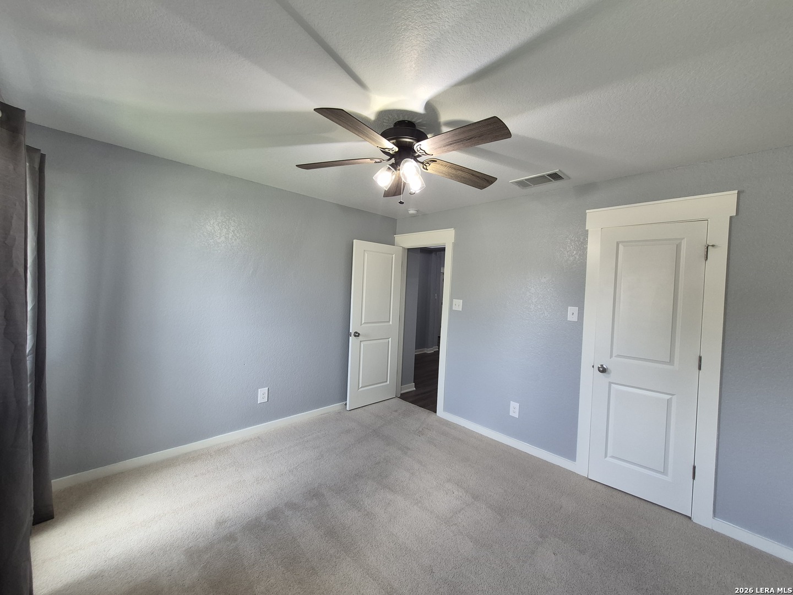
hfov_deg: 106.2
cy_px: 298
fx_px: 298
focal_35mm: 13
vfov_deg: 89.9
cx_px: 396
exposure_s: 1/60
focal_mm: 1.74
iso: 100
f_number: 2.2
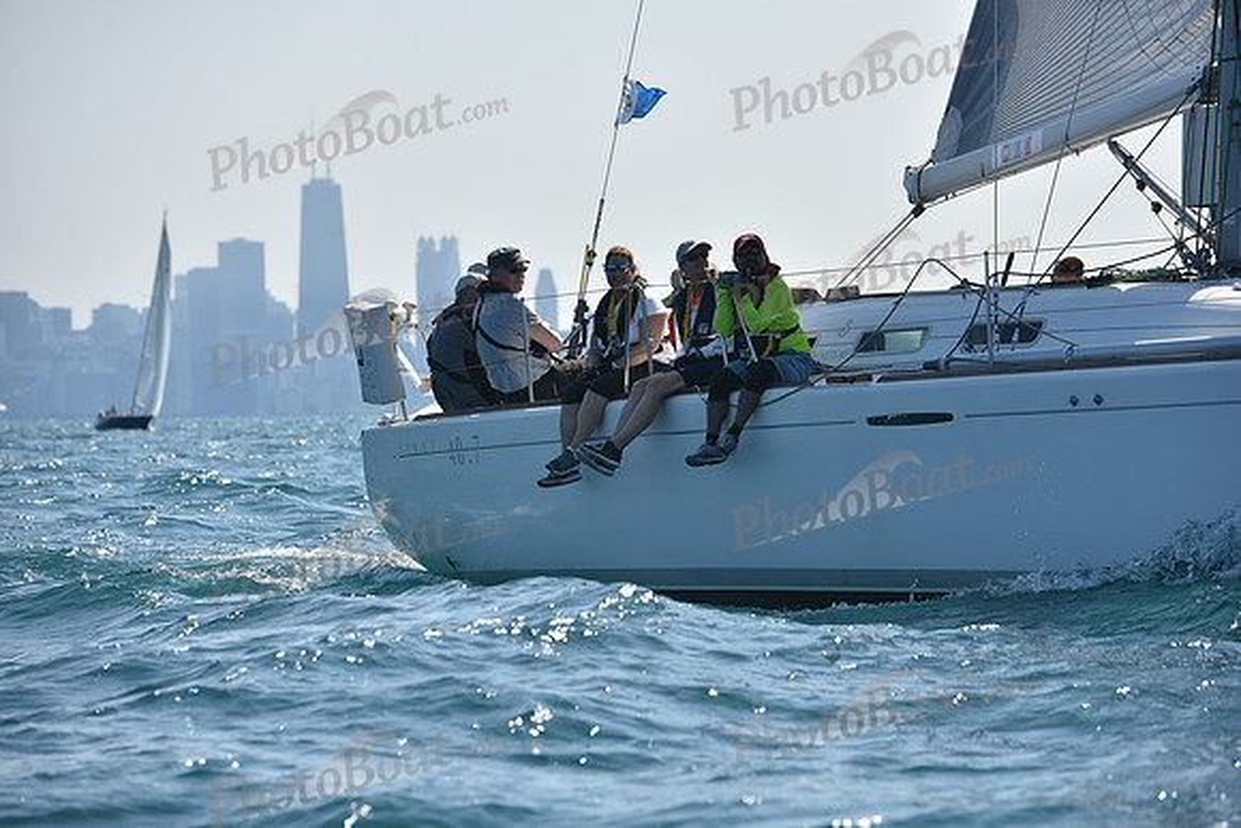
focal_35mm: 190
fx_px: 6551
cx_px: 620
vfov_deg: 7.2
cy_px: 414
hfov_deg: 10.8
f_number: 6.3
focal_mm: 190
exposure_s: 1/1600
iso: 250
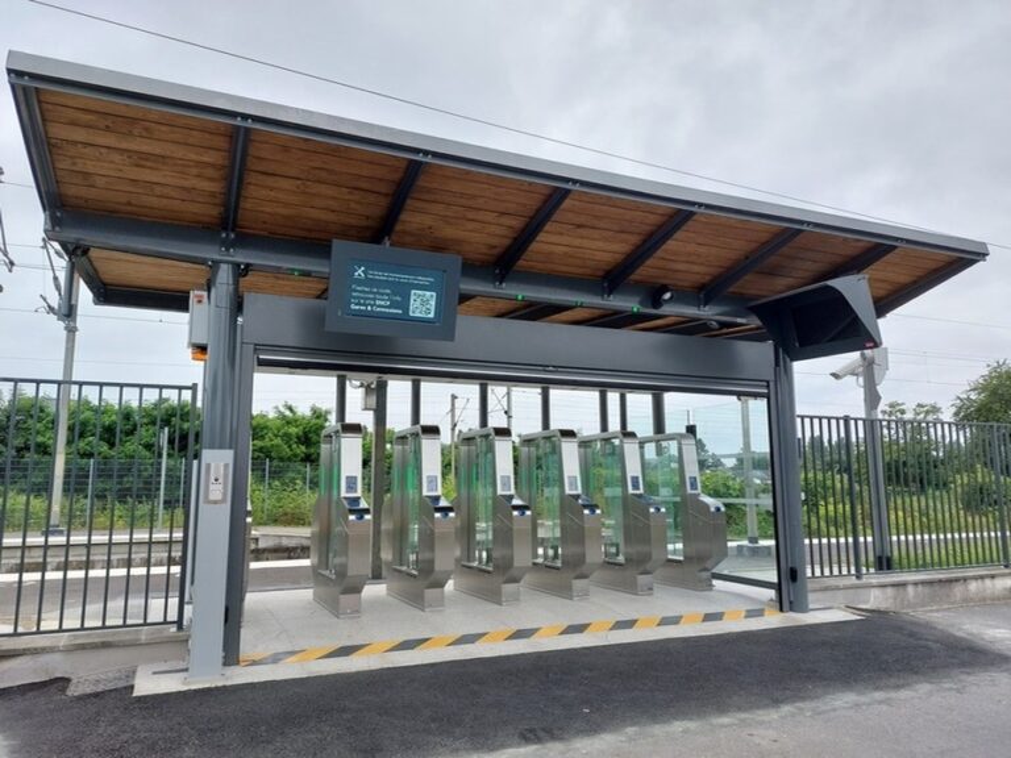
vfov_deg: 54.9
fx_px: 730
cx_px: 506
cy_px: 379
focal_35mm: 25
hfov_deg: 69.4
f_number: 1.8
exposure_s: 1/276
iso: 25
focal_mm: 5.23
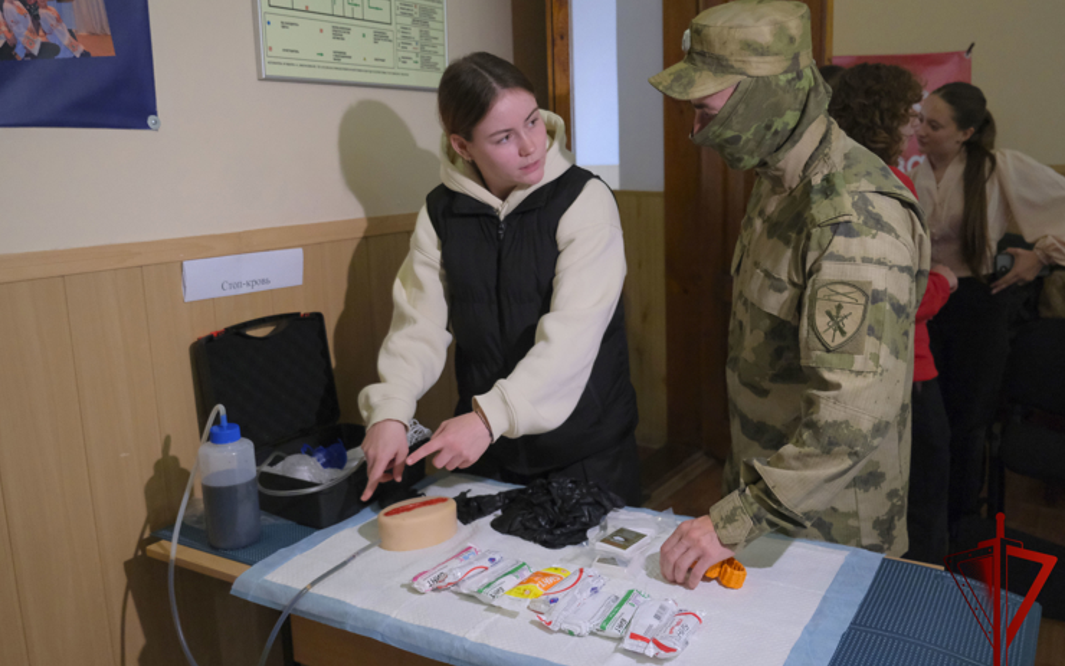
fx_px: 929
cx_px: 530
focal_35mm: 32
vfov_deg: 39.5
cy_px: 327
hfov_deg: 59.6
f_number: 3.2
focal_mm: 20.5
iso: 3200
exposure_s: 1/250
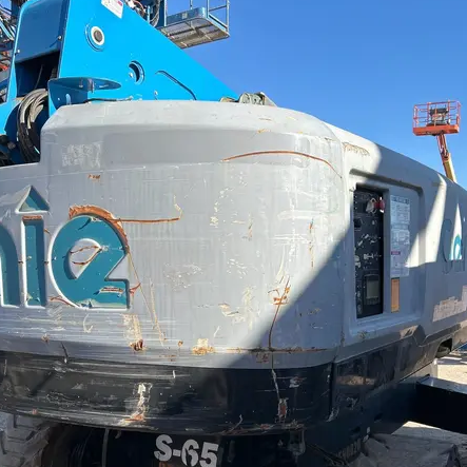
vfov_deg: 43.2
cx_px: 264
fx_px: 580
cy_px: 312
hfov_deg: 43.8
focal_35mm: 38
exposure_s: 1/2695
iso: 50
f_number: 1.5
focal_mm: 5.7
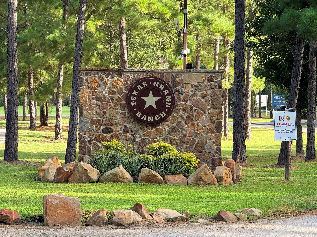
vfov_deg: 12.3
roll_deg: -1.7
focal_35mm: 120
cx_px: 158
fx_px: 1099
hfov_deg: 16.4
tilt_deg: -0.1
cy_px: 118
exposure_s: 1/224
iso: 64
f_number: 2.8
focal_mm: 15.66
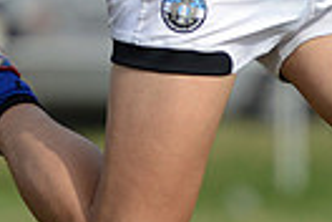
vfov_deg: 1.2
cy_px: -165
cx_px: 365
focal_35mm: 1182
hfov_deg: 1.7
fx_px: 10900
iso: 320
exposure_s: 1/1600
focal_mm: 270
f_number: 4
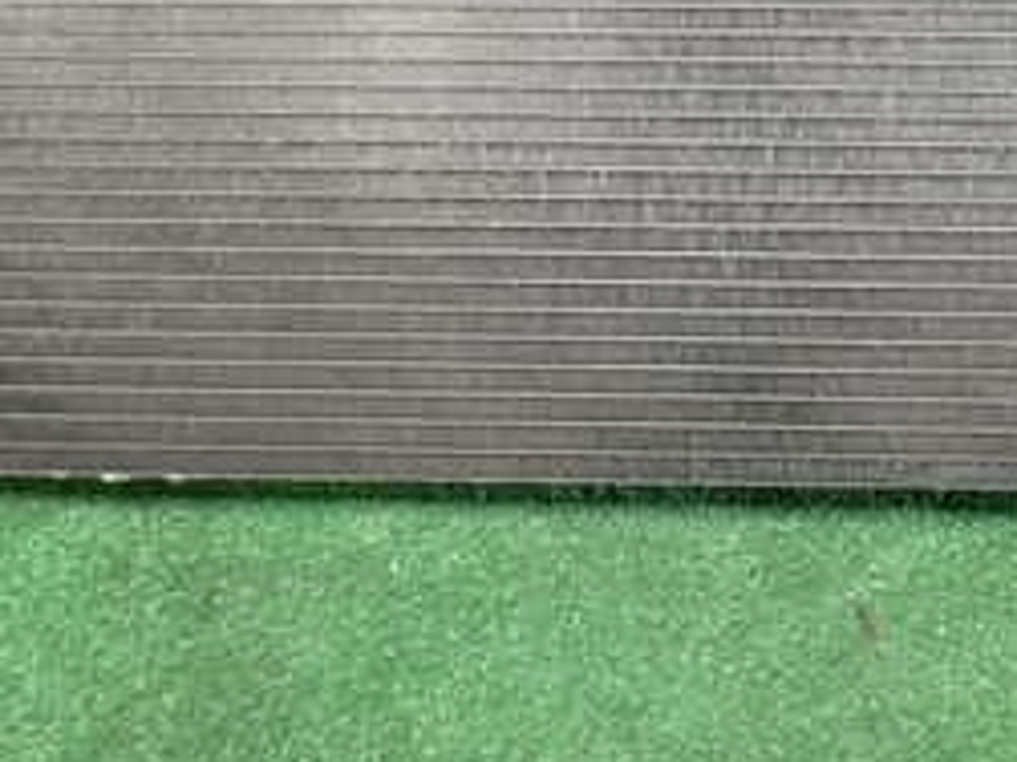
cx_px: 632
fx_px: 2525
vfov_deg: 16.8
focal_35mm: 86
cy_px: 12
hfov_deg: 22.7
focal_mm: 6.37
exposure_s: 1/40
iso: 250
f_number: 2.5
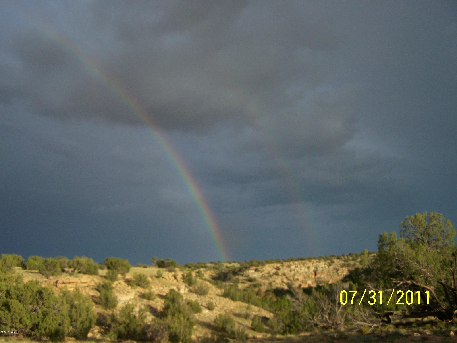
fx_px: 502
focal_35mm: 38
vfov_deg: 37.7
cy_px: 172
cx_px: 228
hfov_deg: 49.0
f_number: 2.8
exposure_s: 1/640
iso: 80
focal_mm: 6.3
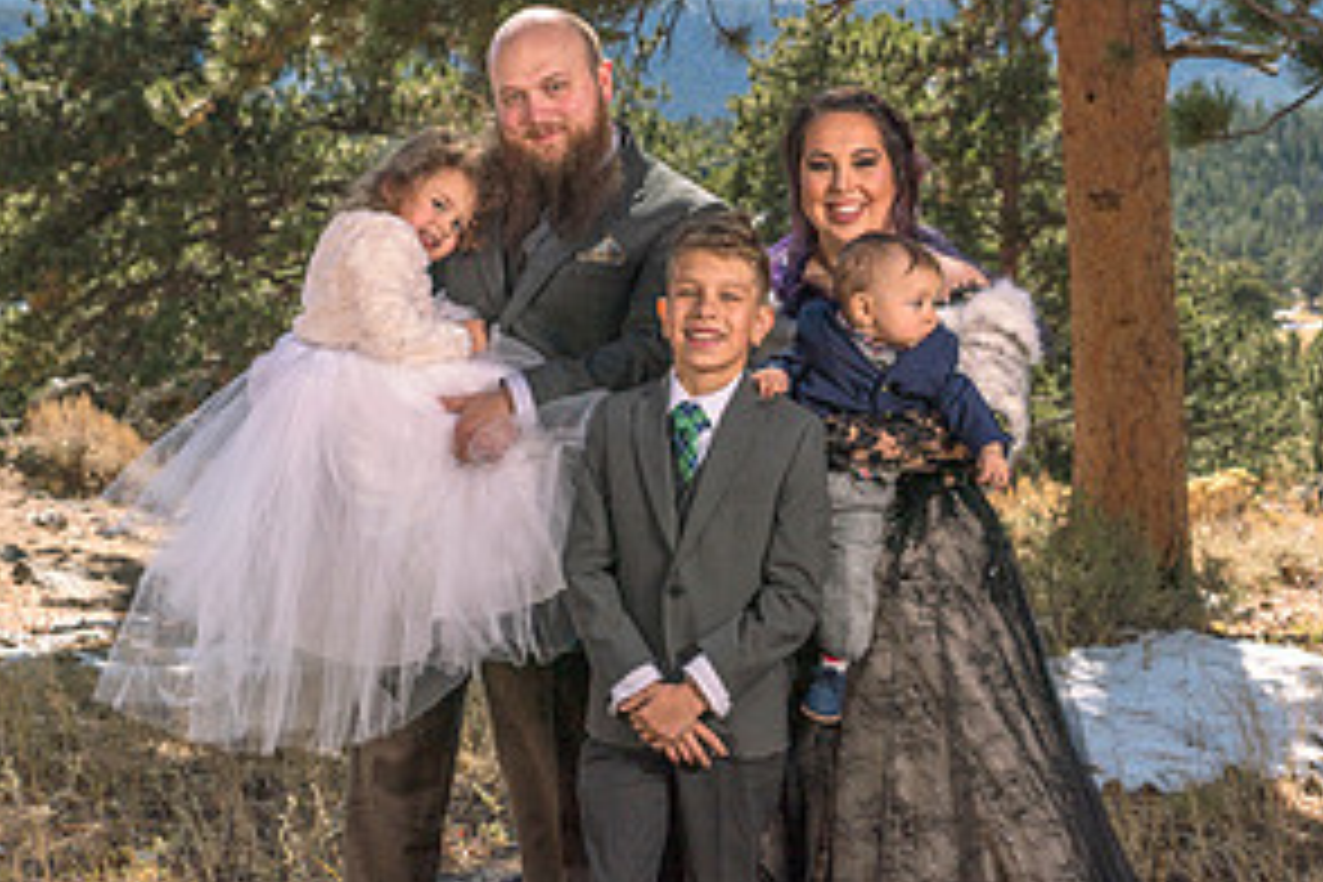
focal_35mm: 69
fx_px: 2536
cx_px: 675
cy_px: 502
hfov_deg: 29.2
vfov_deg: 19.7
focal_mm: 35
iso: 250
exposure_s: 1/2000
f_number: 5
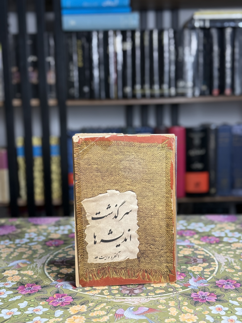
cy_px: 162
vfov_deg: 39.7
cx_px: 121
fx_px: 447
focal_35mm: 48
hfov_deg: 30.3
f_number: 1.78
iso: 125
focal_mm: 6.76
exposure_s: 1/100
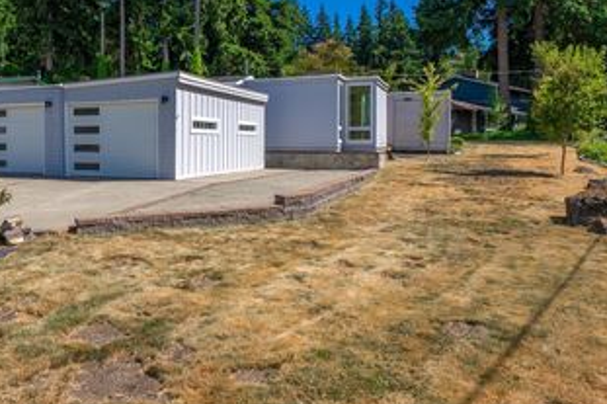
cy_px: 162
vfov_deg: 44.7
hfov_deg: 60.7
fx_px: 489
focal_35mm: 29
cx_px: 162
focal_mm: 18
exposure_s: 1/250
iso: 80
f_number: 7.1
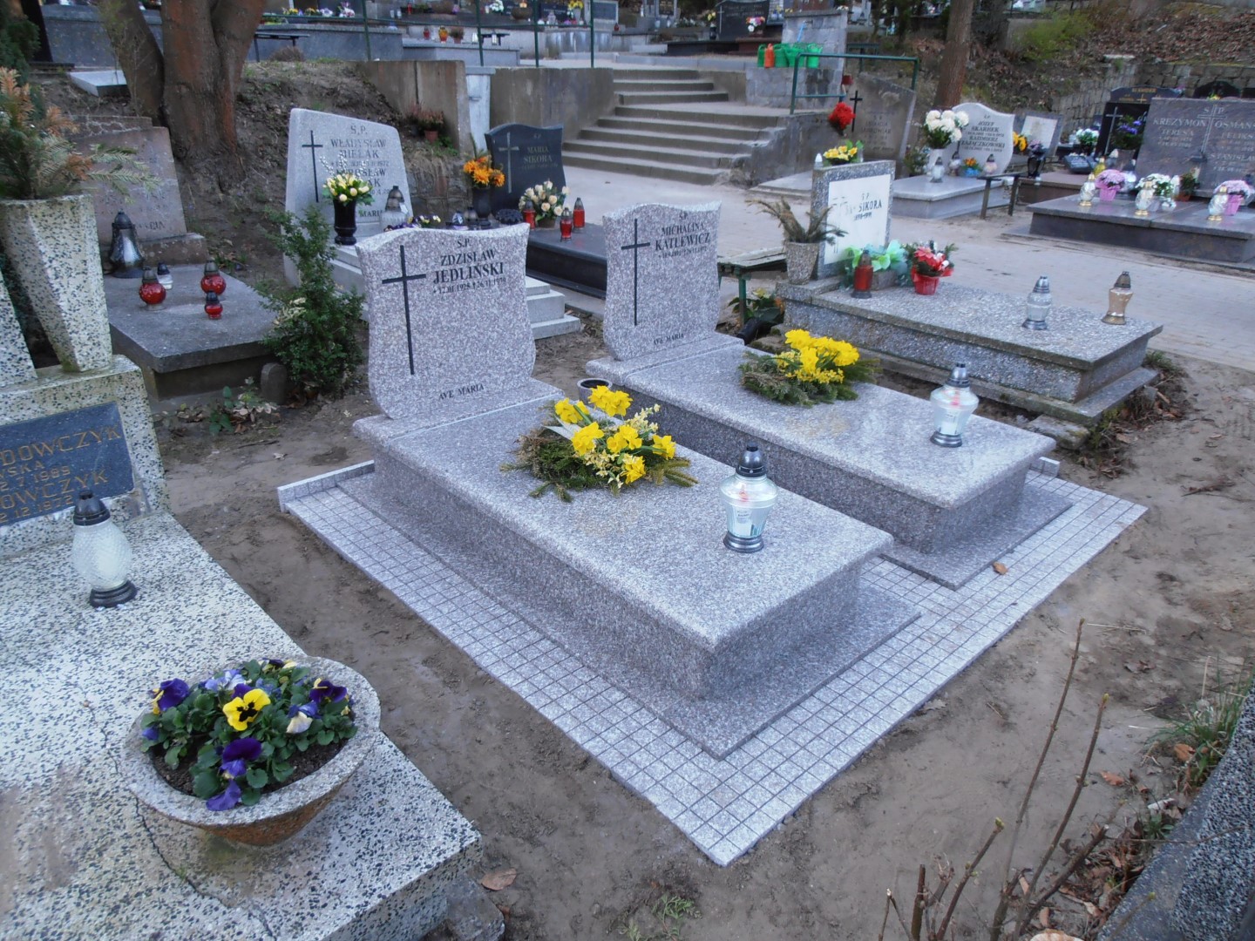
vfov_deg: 56.8
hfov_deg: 71.6
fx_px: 870
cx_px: 628
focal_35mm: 24
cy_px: 470
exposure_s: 1/60
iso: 80
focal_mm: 4.2
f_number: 3
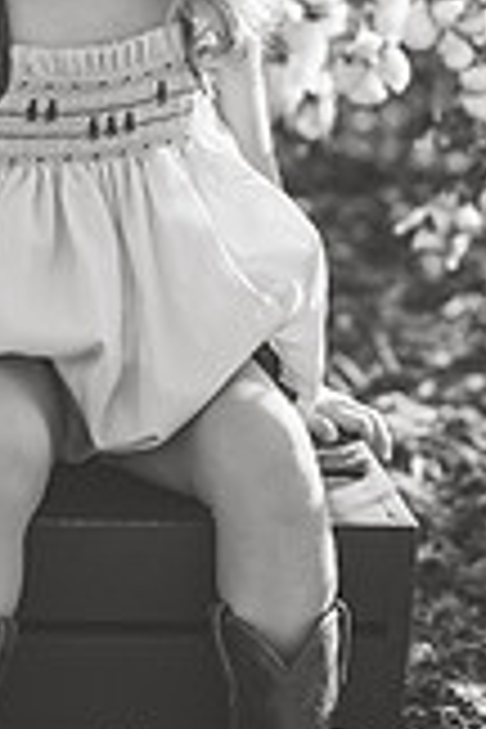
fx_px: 2815
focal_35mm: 139
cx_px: 112
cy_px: 135
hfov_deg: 9.8
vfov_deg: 14.7
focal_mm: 50
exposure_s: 1/3200
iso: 160
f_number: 2.2
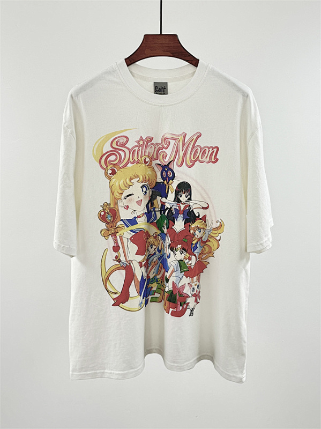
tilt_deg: -6.6
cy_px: 214
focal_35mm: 24
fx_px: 297
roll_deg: +0.2
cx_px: 160
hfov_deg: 56.8
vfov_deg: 71.6
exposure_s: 1/60
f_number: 1.78
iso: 500
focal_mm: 6.86
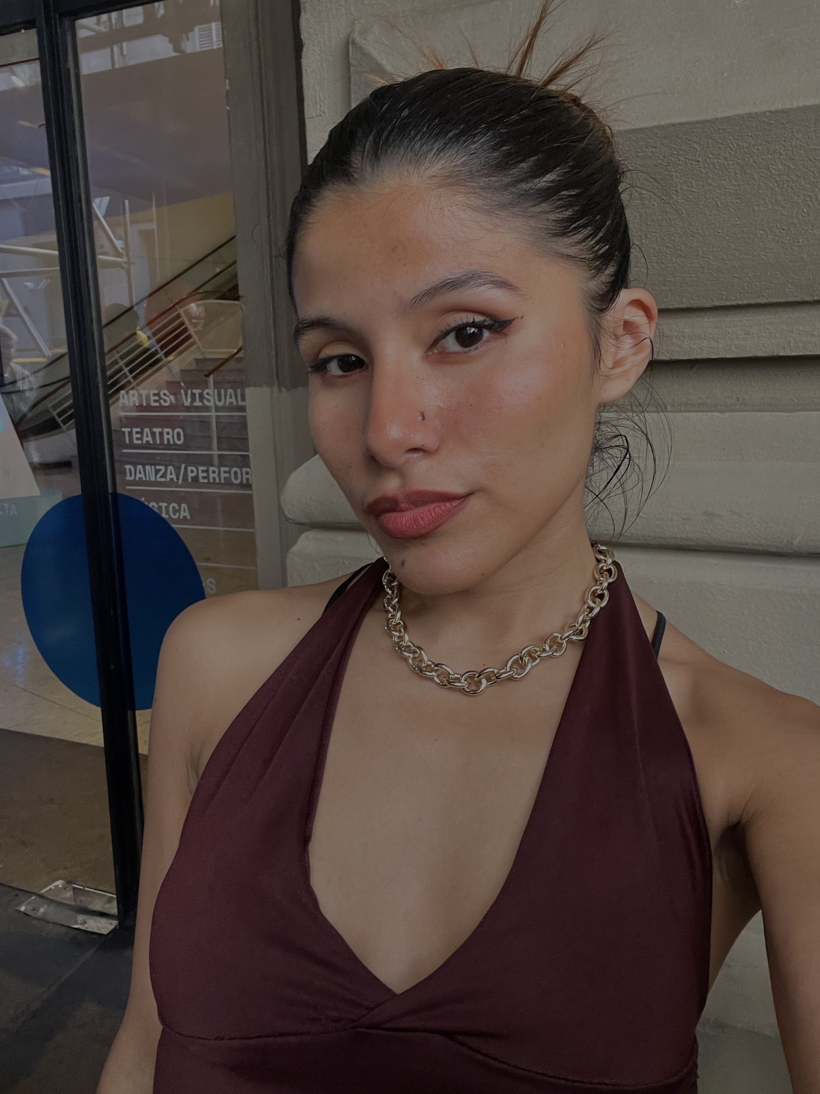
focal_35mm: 30
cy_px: 547
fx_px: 948
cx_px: 410
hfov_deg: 46.8
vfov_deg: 60.0
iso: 125
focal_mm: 2.71
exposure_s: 1/60
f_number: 2.2
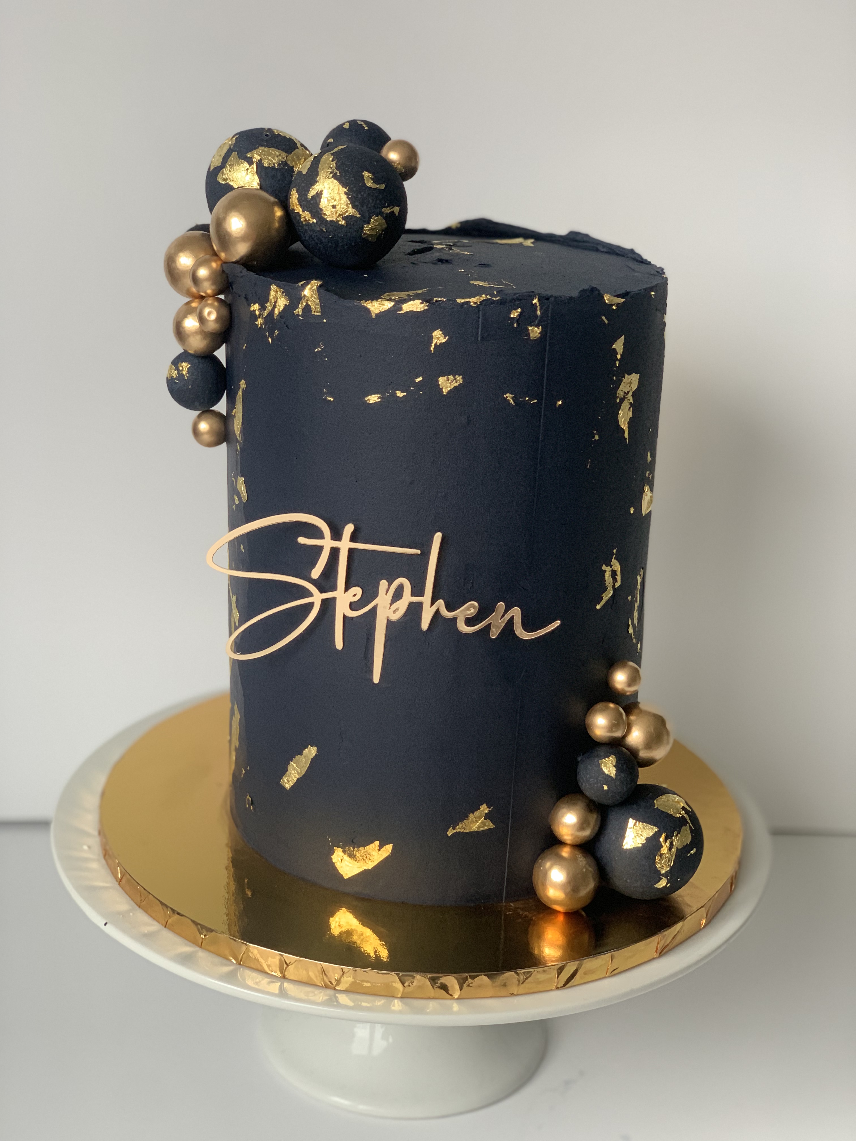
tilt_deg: -19.2
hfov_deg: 28.0
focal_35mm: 52
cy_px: 570
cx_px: 428
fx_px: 1715
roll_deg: -2.7
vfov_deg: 36.8
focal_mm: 6
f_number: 2.4
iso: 125
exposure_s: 1/73
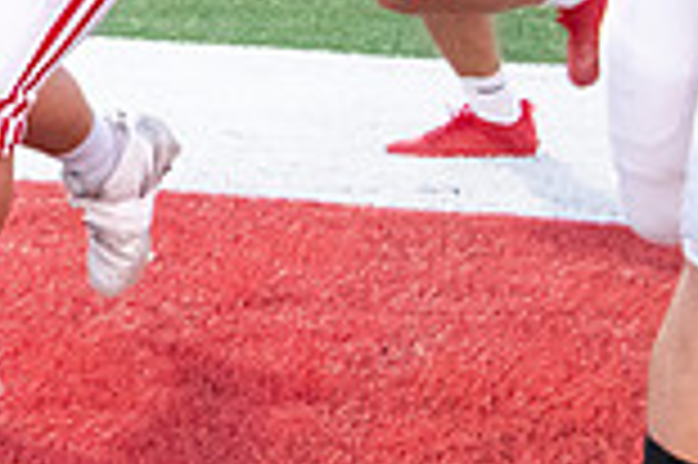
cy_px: -372
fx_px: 4203
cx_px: -324
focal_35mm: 217
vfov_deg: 6.2
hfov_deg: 9.3
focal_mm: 58
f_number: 7.1
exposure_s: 1/640
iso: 10000
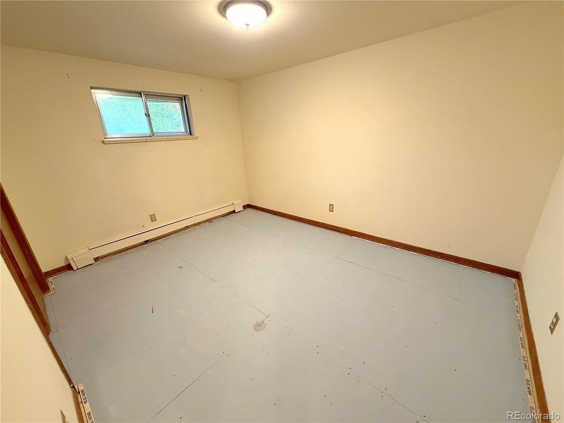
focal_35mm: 14
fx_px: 228
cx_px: 282
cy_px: 212
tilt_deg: -18.9
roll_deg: +2.2
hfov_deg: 102.1
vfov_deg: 85.7
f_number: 2.2
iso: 500
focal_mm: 2.22
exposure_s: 1/60
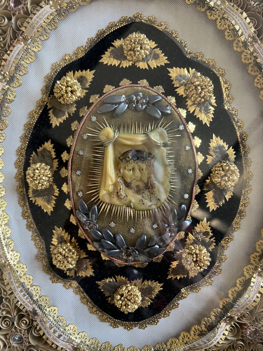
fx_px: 263
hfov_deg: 53.1
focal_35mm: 26
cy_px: 176
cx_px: 132
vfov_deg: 67.3
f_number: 1.5
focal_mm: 5.7
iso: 200
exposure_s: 1/60
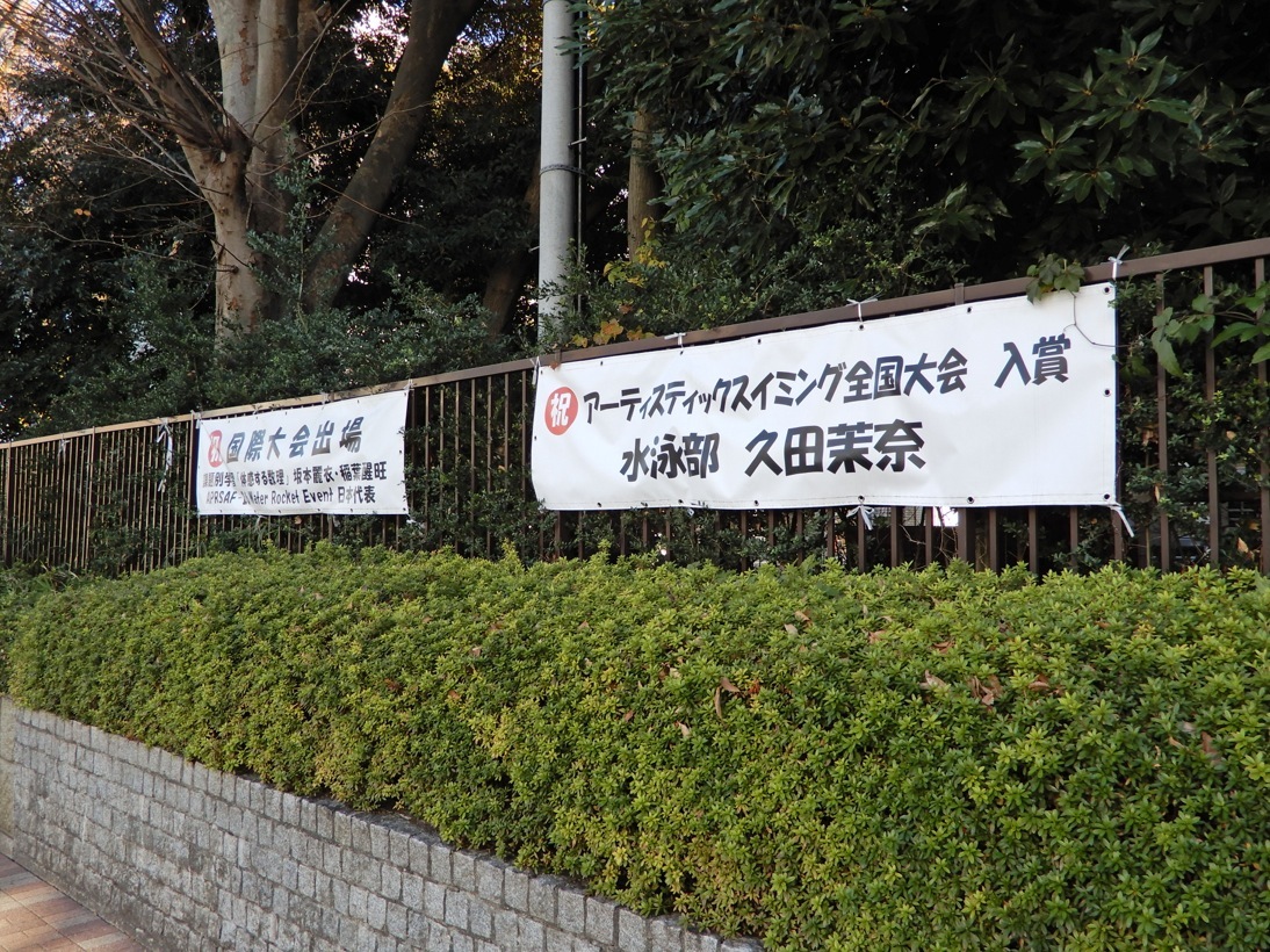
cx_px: 635
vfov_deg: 46.8
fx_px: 1100
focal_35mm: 30
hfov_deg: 60.0
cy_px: 476
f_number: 3.5
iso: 80
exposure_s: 1/125
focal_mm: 5.4
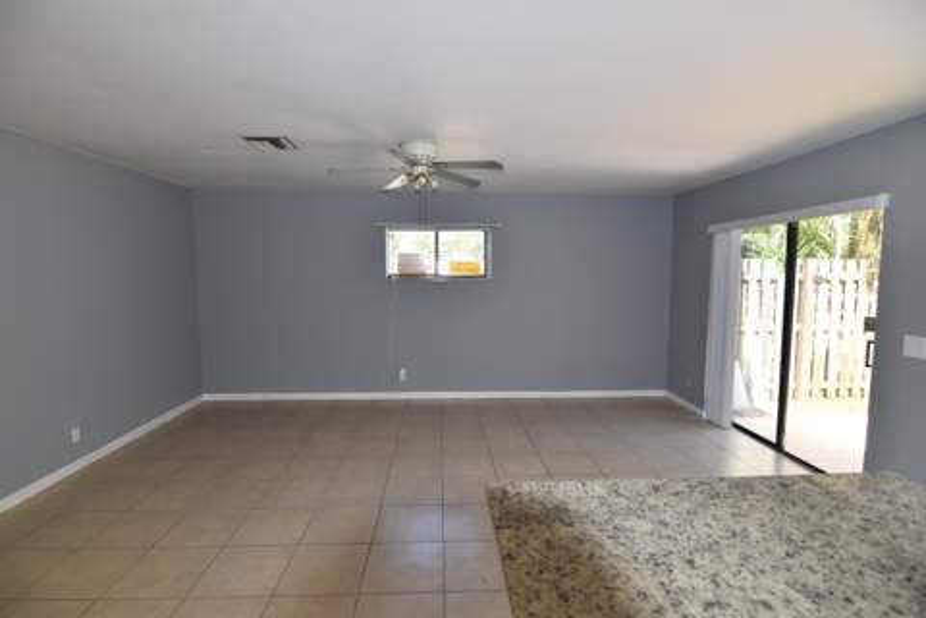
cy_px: 309
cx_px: 463
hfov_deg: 95.0
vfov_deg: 72.1
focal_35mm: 16
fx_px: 424
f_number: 4.5
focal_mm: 11
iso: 800
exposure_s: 1/200
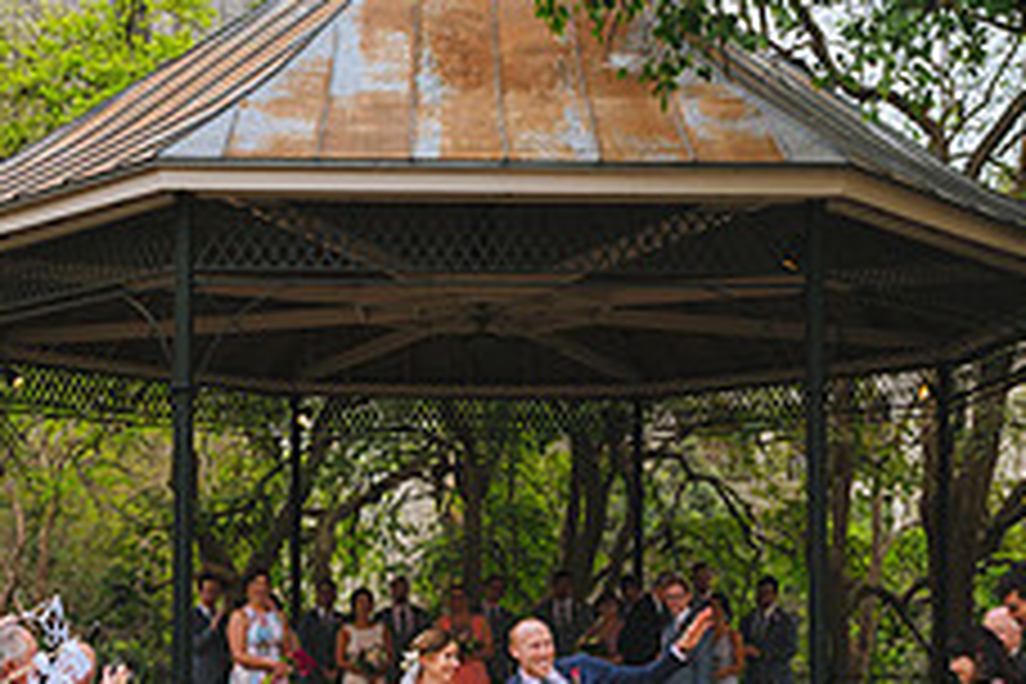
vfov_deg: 21.9
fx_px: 1738
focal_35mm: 61
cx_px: 490
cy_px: 562
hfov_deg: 32.9
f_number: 2.8
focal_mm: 24
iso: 400
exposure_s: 1/1600
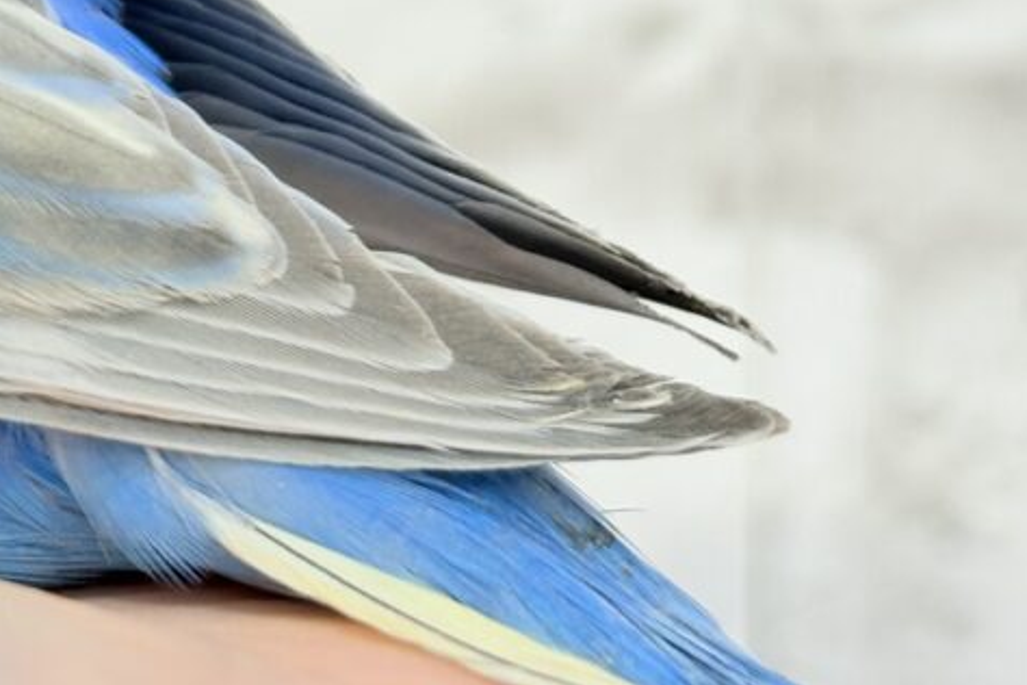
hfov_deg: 14.5
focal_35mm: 137
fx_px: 3908
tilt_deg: -2.0
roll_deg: +1.3
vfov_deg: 9.8
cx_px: -228
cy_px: -245
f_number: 1.6
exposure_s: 1/50
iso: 50
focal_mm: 5.96
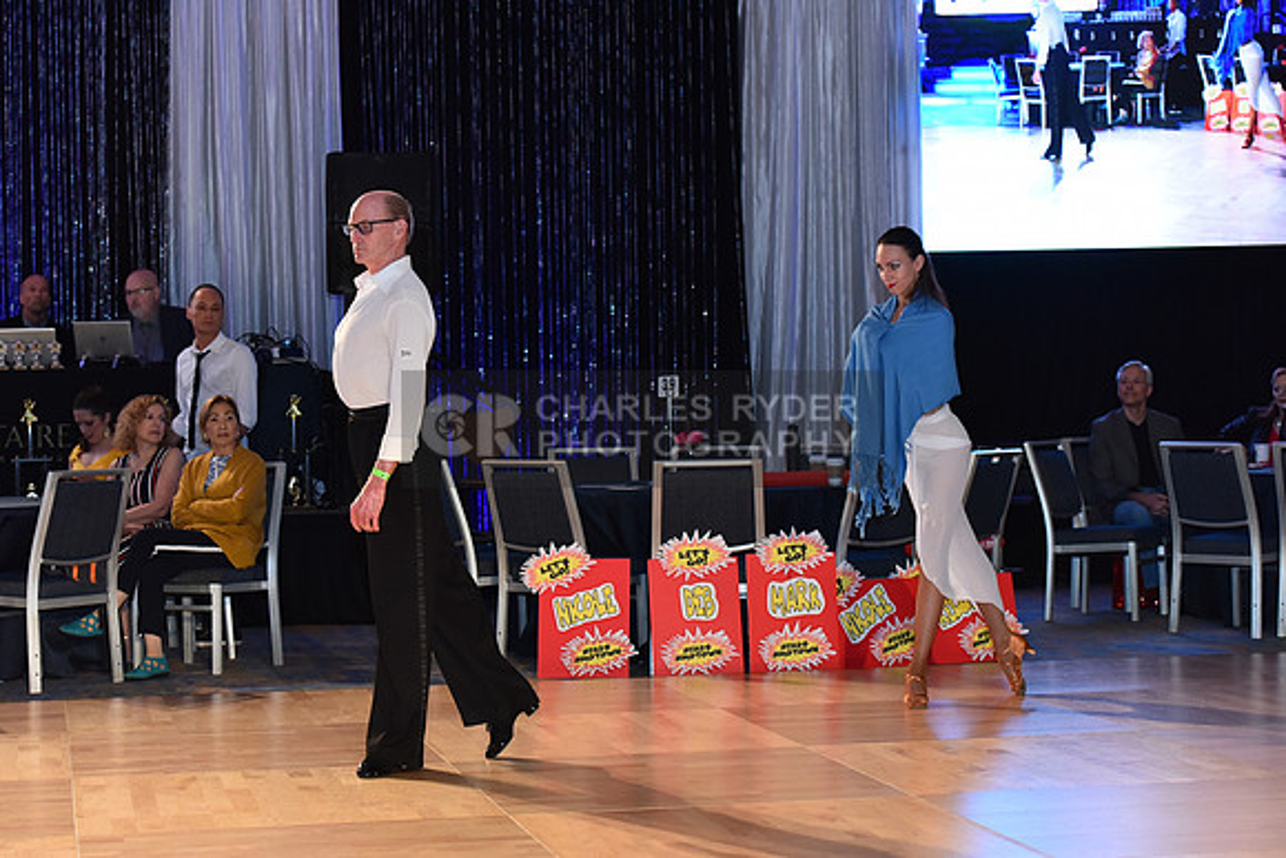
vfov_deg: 17.1
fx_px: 2858
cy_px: 429
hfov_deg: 25.4
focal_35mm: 80
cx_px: 643
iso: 2000
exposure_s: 1/250
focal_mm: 80
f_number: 4.5
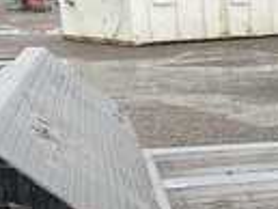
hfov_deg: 19.5
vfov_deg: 15.8
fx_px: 723
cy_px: 250
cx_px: 394
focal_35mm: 90
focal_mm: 3
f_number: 1.8
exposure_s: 1/353
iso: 25
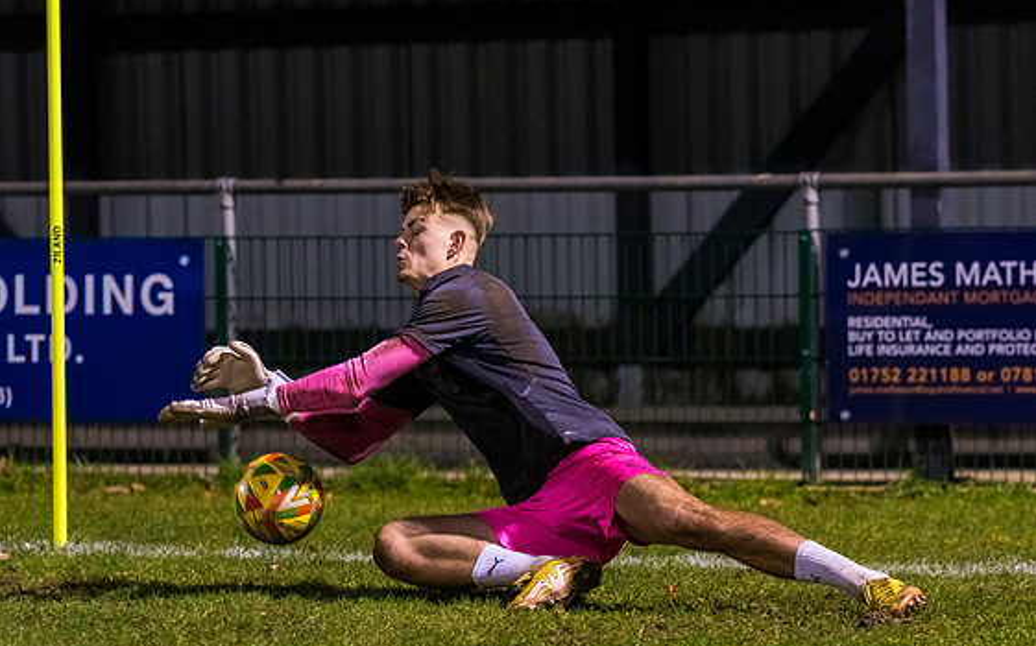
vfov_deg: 6.5
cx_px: 457
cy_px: 361
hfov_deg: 10.3
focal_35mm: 203
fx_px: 5729
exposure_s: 1/640
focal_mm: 135
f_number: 2.8
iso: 2000
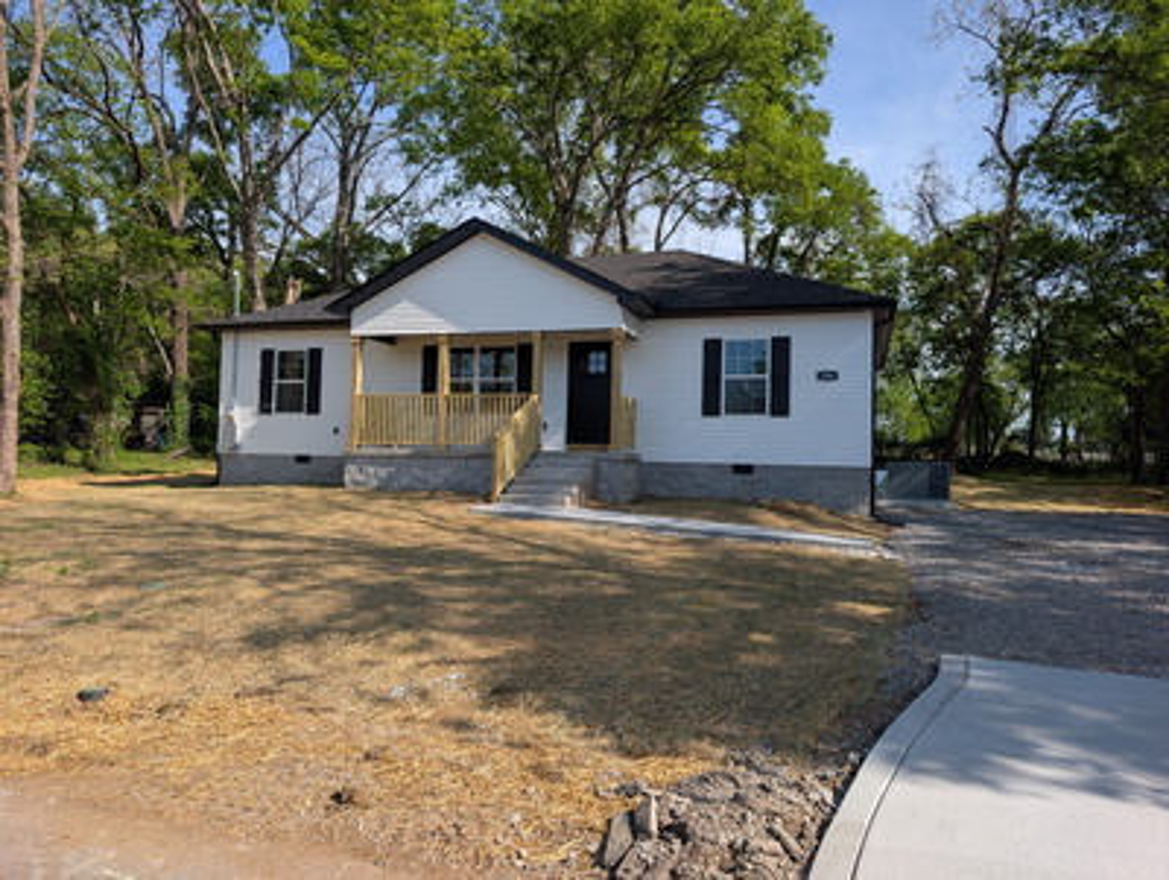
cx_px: 584
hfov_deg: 71.5
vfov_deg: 56.9
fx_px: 811
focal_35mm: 24
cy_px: 440
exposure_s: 1/867
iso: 21
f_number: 1.68
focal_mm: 6.9
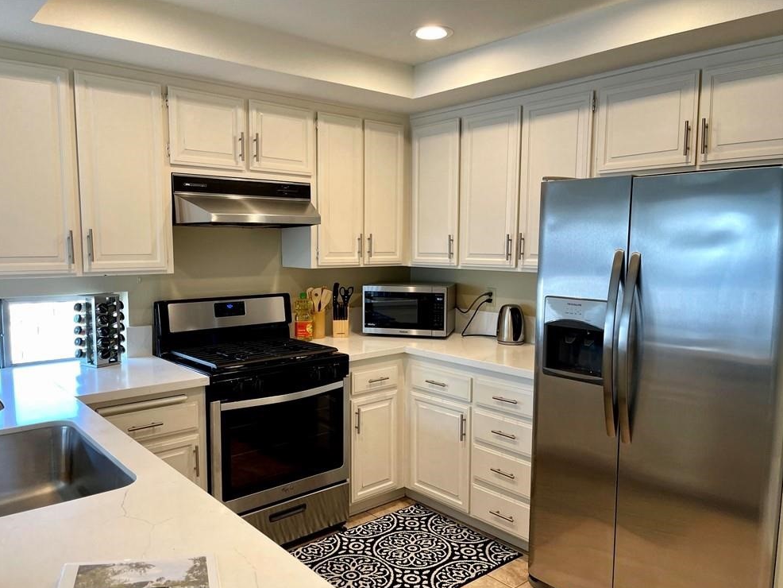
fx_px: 611
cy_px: 303
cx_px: 378
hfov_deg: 65.3
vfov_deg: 51.4
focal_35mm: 27
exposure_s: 1/120
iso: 80
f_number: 1.6
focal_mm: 5.1
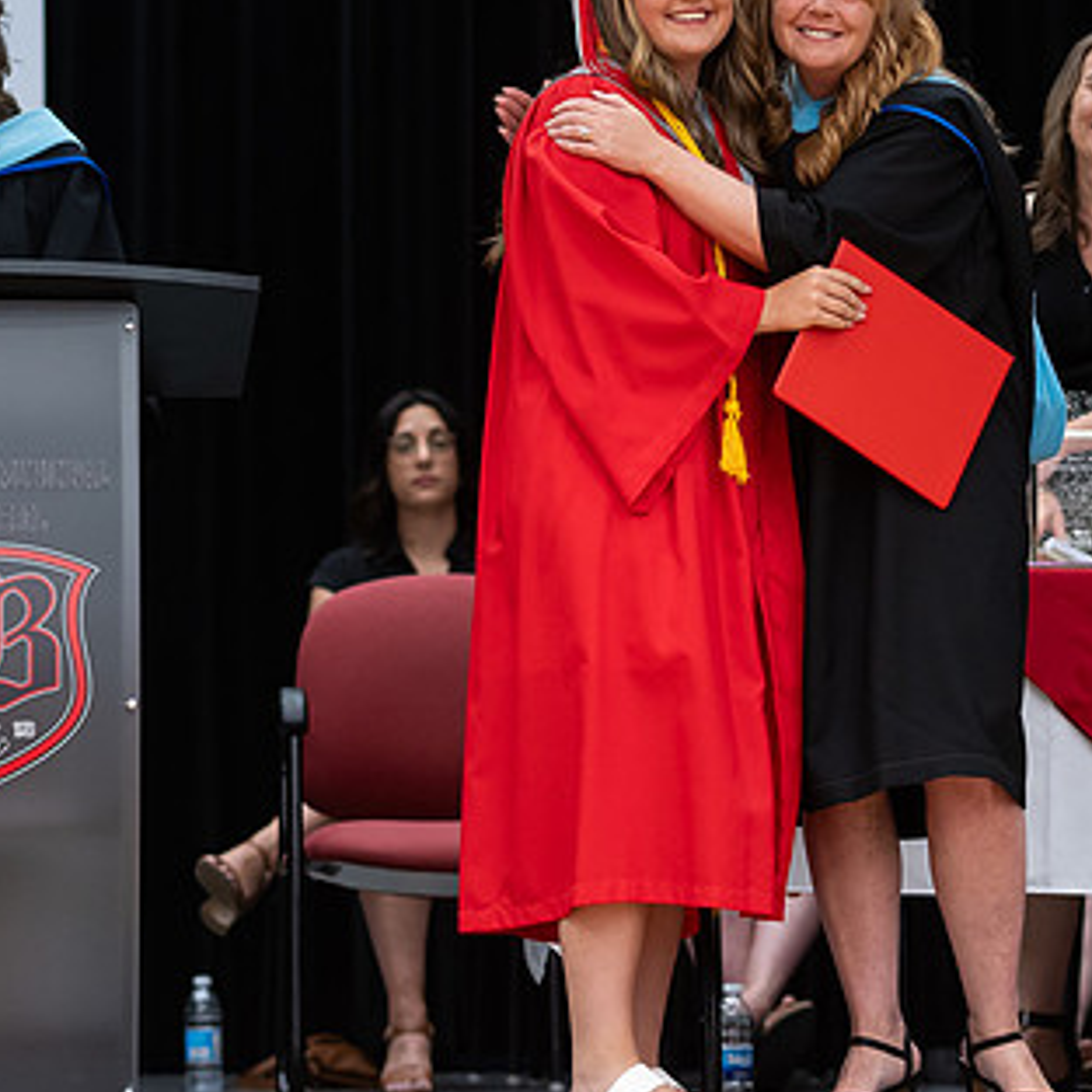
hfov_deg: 9.2
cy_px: 377
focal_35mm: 189
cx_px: 795
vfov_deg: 9.2
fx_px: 6745
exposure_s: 1/200
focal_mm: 85
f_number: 2.8
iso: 1000
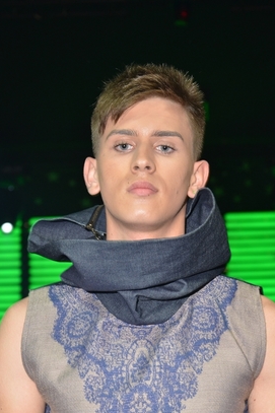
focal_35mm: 111
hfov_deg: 12.3
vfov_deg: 18.4
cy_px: 208
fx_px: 1273
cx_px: 116
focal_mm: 58
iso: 500
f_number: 6.3
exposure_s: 1/60
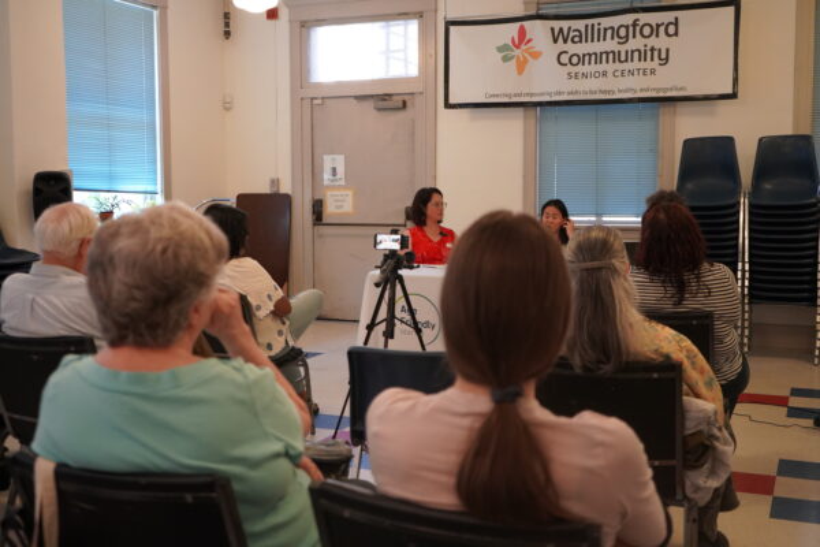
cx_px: 410
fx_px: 911
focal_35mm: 40
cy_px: 274
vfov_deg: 33.4
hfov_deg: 48.5
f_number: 4.5
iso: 5000
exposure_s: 1/160
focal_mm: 40
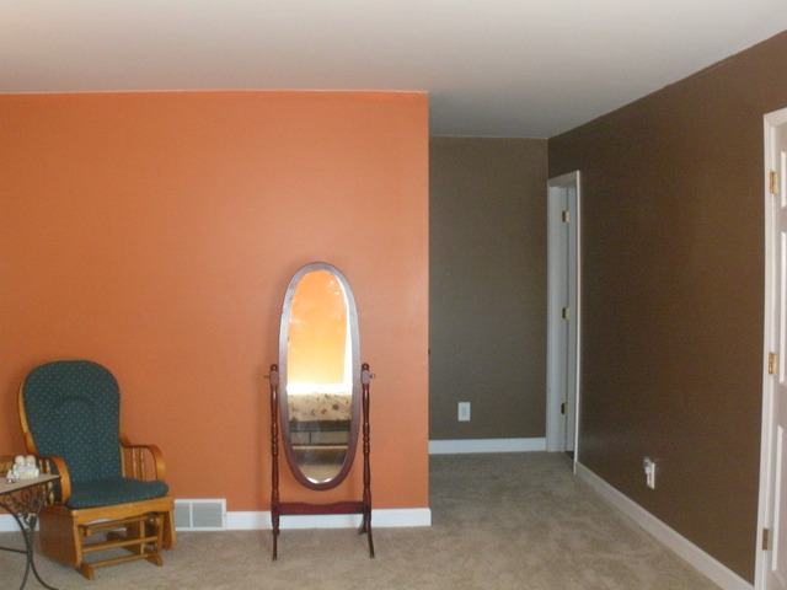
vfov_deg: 32.9
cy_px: 295
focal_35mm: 44
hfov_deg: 42.9
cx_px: 394
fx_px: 1000
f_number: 4
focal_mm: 7.7
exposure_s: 1/35
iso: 592
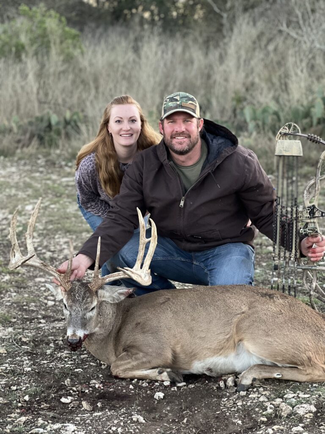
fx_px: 964
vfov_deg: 25.3
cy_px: 217
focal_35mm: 77
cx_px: 162
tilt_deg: -9.4
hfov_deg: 19.1
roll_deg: +0.5
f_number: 2.8
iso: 250
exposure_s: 1/113
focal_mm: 9
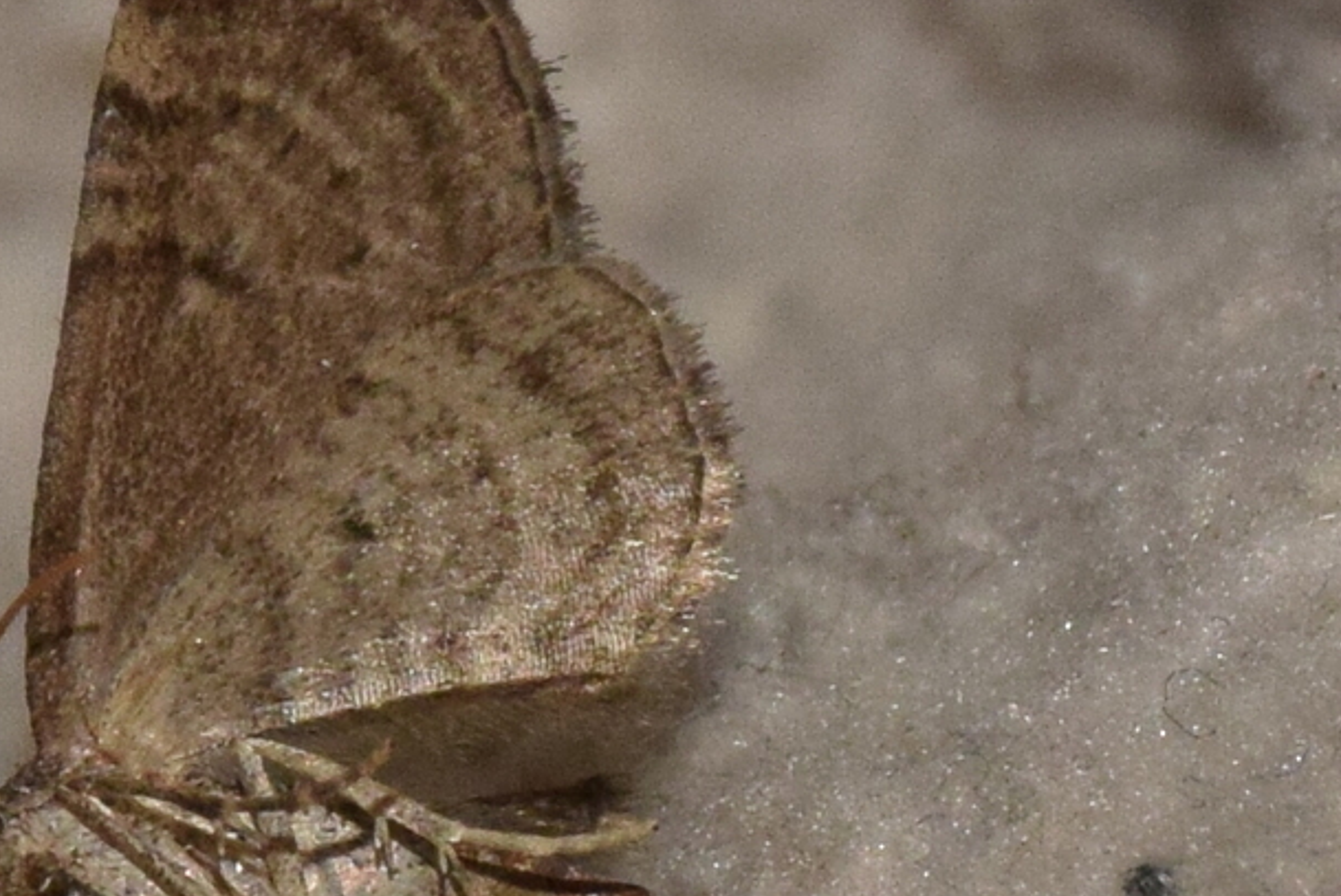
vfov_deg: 4.2
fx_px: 12301
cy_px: 376
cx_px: 334
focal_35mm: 330
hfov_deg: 6.2
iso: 1000
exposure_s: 1/200
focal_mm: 140
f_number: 14
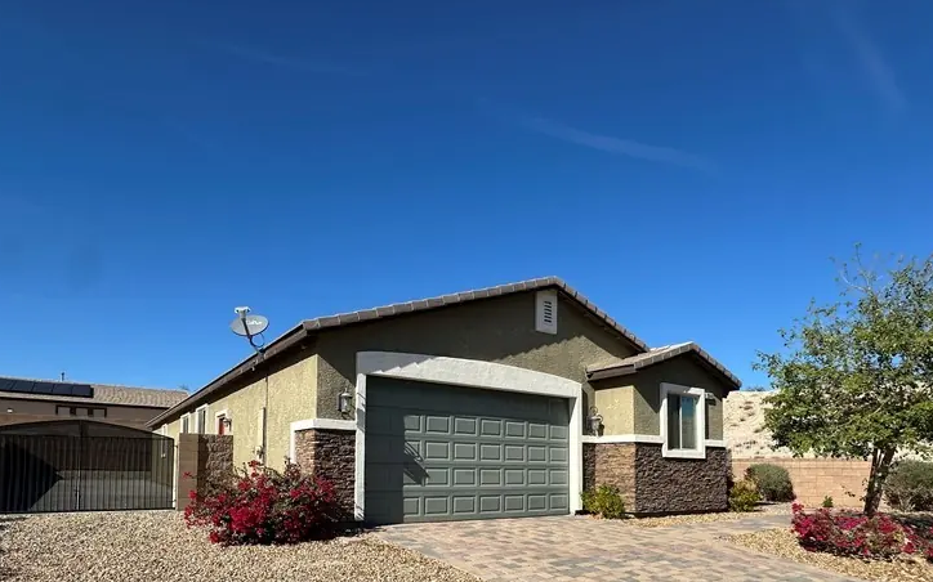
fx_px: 534
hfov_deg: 82.0
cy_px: 440
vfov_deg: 54.4
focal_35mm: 21
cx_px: 414
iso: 50
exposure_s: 1/2747
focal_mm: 2.22
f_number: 2.2
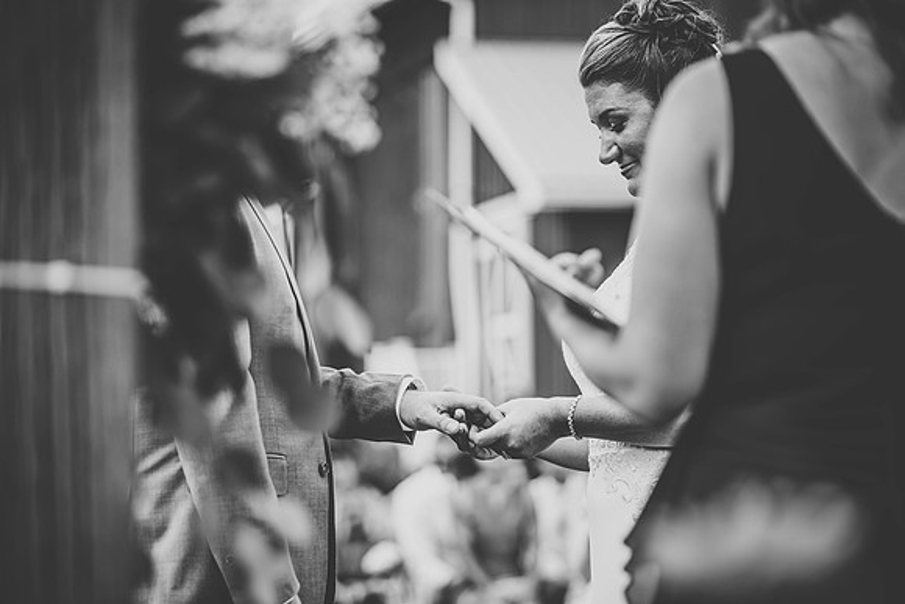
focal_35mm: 122
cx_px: 452
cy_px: 302
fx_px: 3068
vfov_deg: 11.2
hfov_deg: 16.8
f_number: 2.8
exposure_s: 1/1600
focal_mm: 122
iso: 200
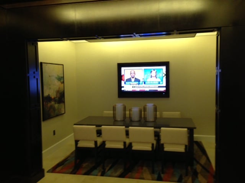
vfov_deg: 42.9
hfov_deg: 55.4
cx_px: 122
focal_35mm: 33
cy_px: 92
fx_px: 234
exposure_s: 1/20
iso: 250
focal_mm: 4.13
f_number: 2.4
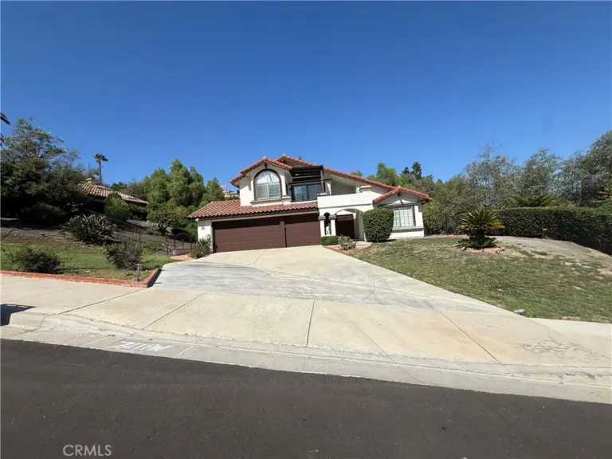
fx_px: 248
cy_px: 230
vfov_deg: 85.7
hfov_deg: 102.1
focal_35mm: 14
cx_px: 306
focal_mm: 2.22
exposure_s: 1/3289
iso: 50
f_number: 2.2
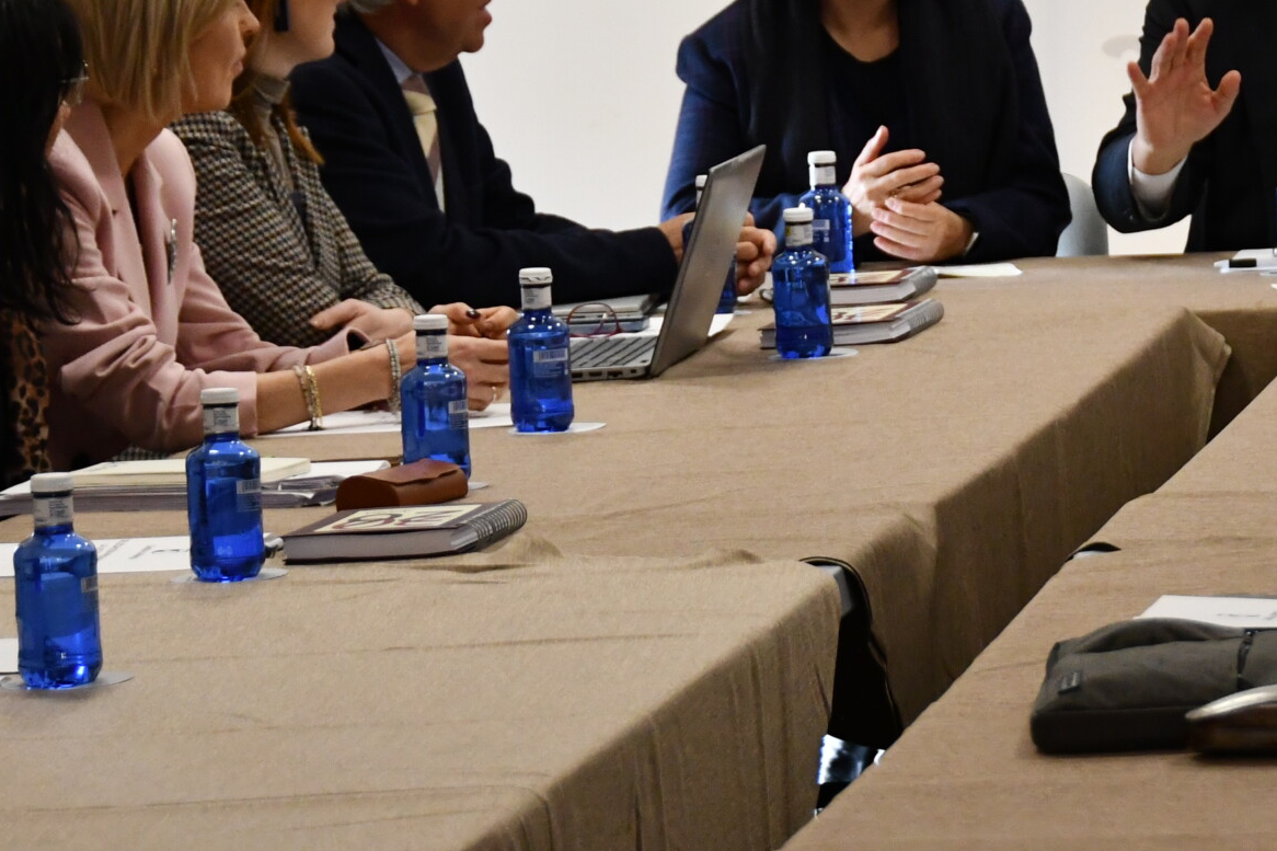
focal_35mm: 213
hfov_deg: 9.6
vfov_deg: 6.4
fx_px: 7554
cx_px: 1055
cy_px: 240
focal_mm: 65
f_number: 5
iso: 2200
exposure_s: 1/250
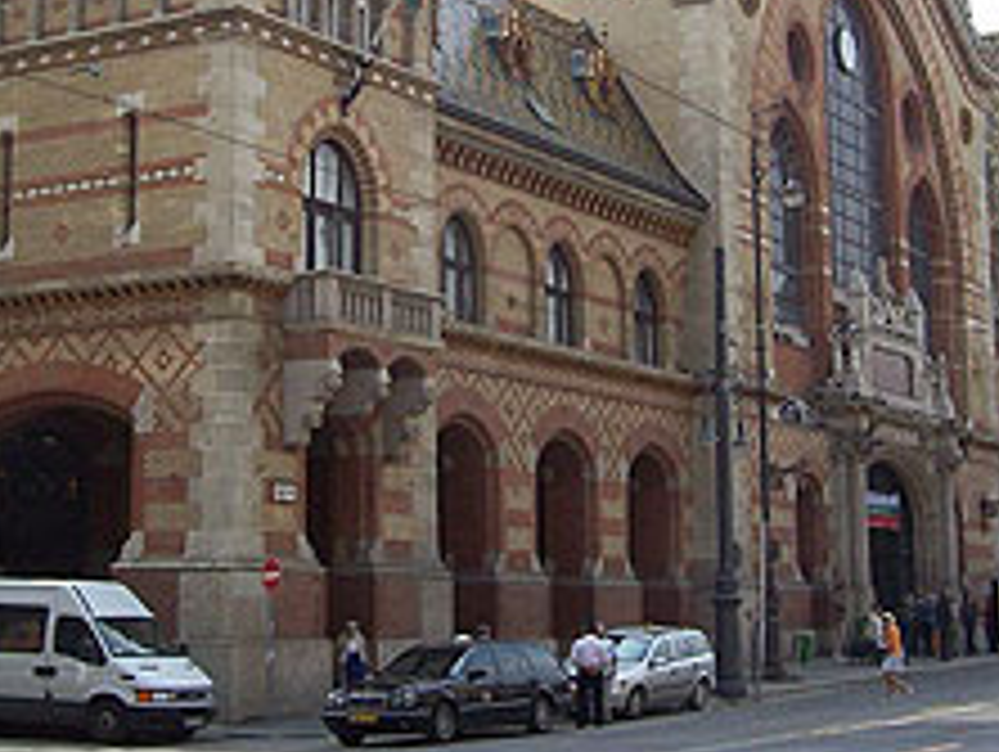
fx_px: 2109
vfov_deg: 19.9
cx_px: 468
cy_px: 122
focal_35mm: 73
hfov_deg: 26.6
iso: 80
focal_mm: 6
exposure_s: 1/351
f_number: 4.8
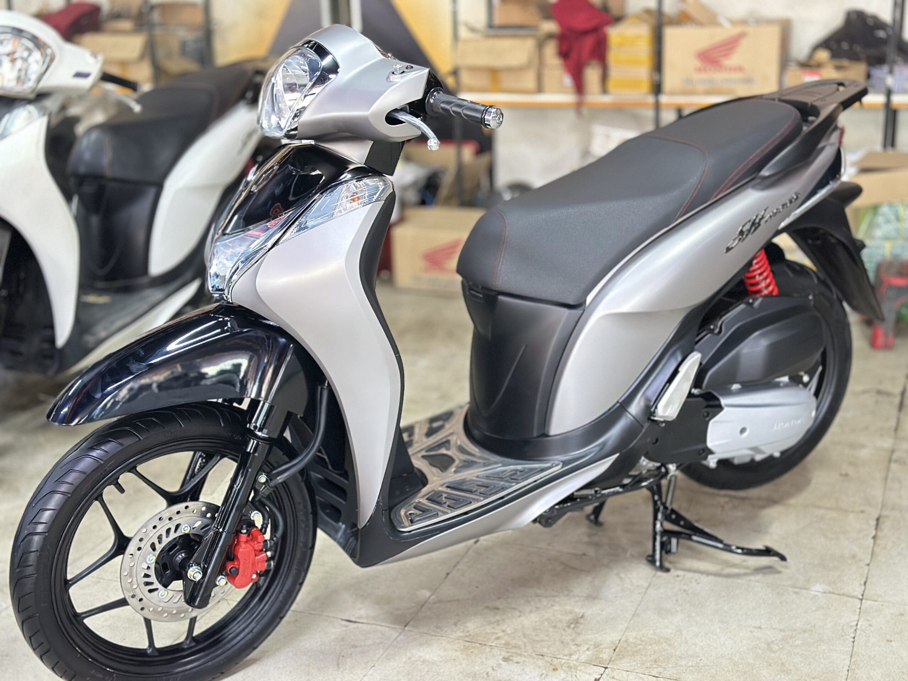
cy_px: 340
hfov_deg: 39.7
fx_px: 1259
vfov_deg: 30.3
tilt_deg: -17.6
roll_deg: +2.0
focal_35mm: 48
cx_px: 454
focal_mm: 6.86
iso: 800
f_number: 1.78
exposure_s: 1/25
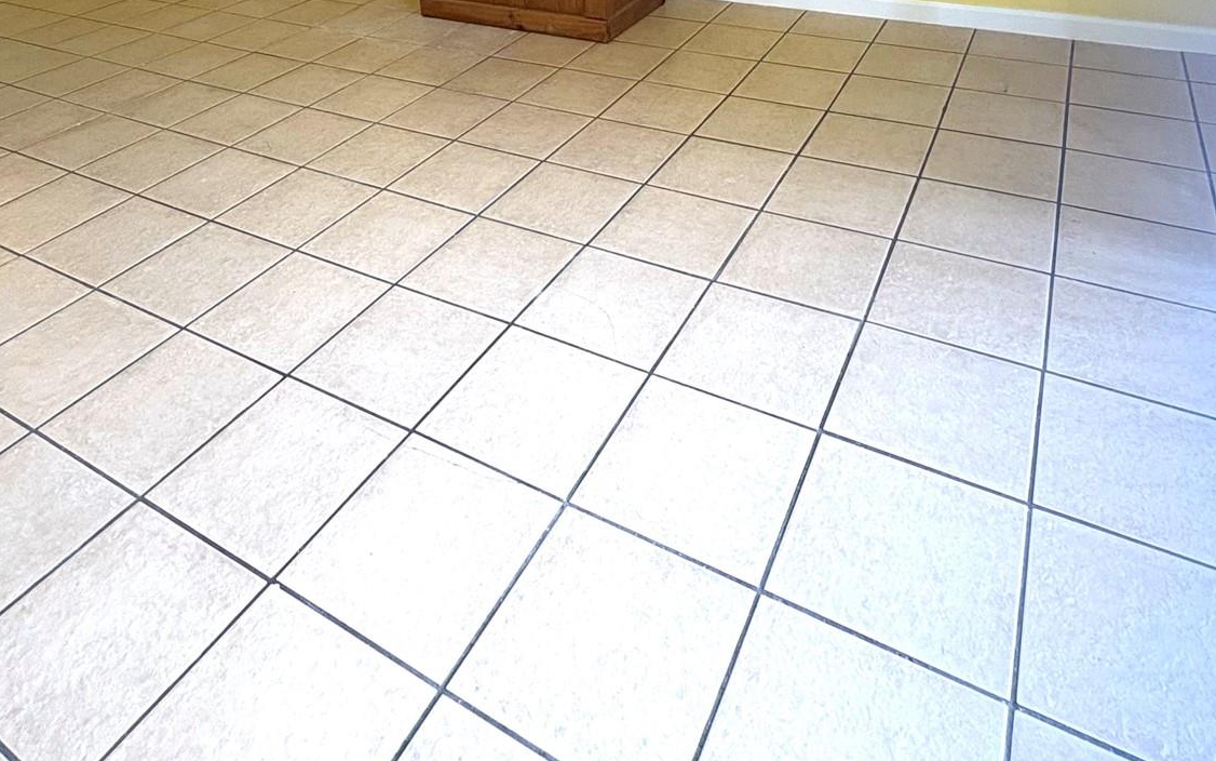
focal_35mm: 27
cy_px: -58
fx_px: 895
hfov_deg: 68.3
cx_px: 564
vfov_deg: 38.7
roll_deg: +3.7
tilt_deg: -12.8
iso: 200
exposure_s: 1/120
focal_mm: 2.22
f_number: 2.2
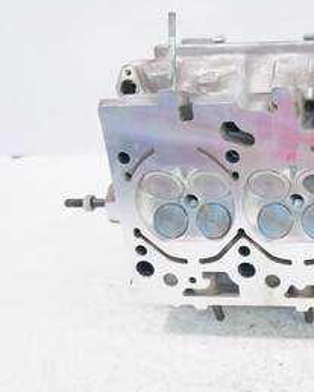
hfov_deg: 24.6
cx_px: 340
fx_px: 673
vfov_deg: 32.4
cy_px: 161
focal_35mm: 58
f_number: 3.9
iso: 320
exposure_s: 1/60
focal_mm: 16
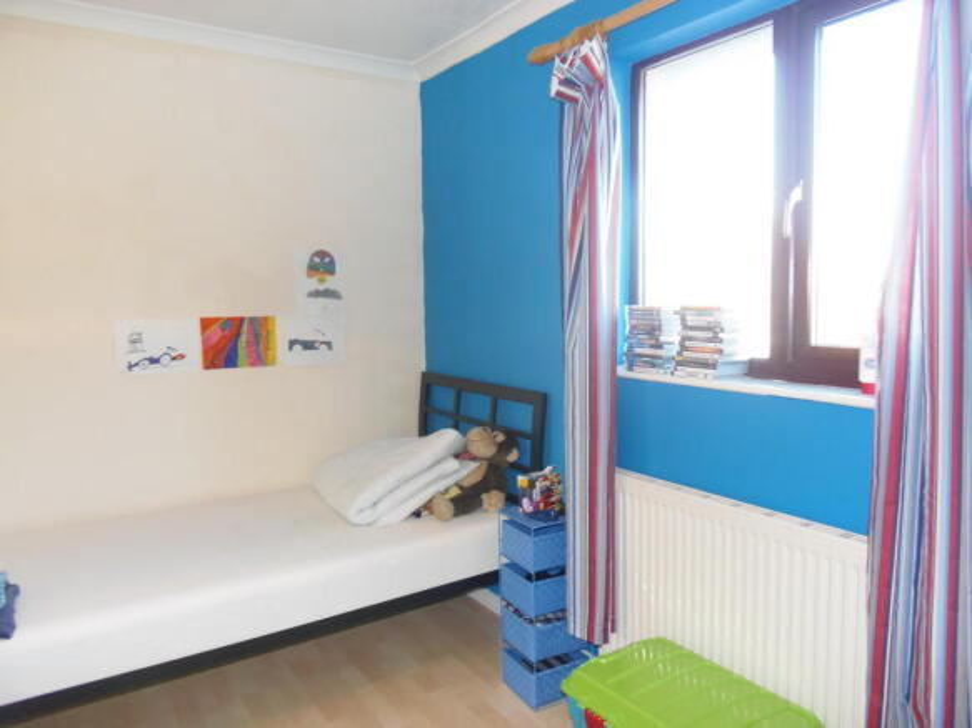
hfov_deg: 71.6
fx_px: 674
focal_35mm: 24
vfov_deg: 56.8
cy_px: 364
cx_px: 486
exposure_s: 1/25
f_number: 2.9
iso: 200
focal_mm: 4.3
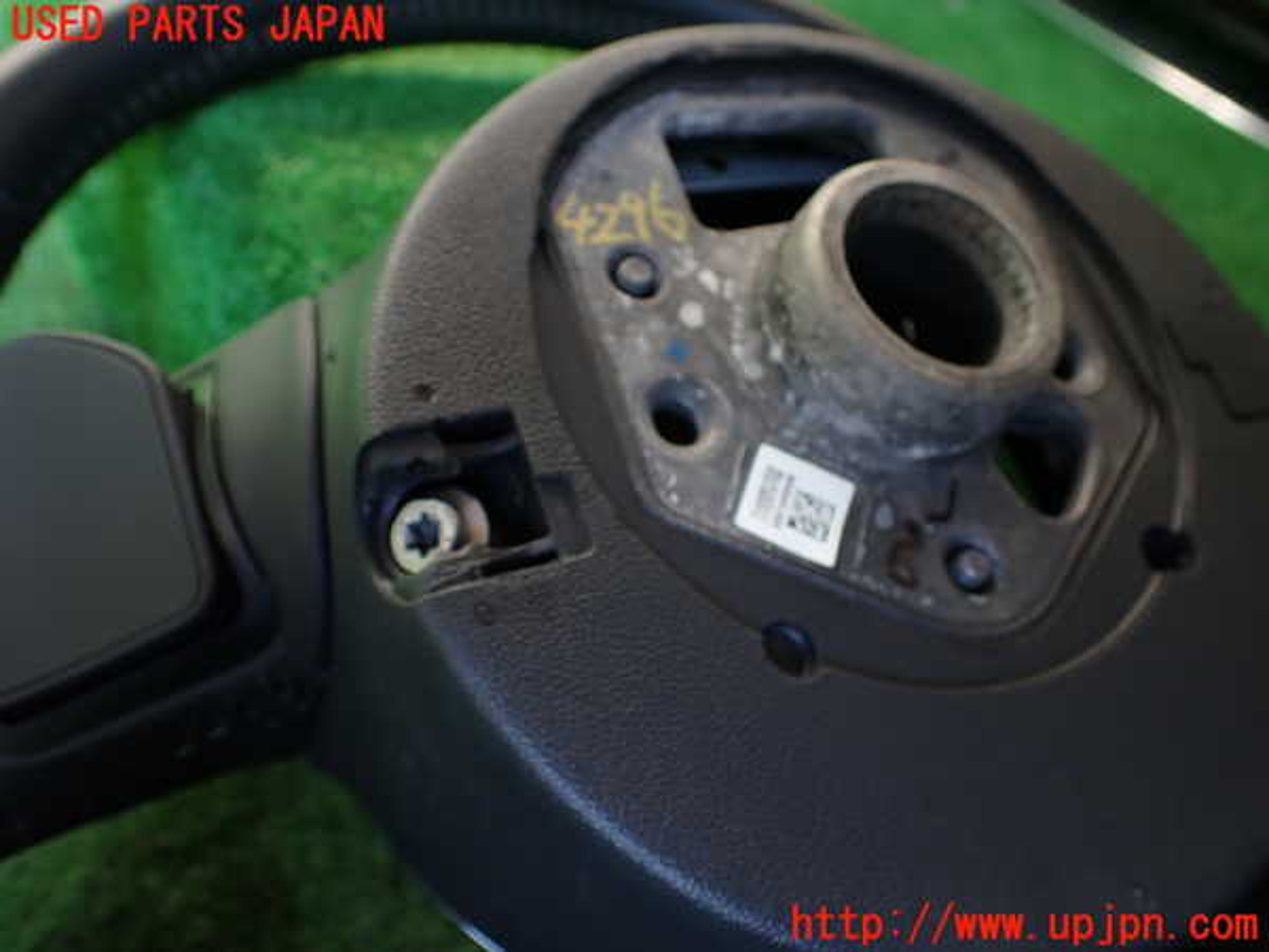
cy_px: 476
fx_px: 1100
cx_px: 634
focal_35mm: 30
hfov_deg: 60.0
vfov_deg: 46.8
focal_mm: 5.4
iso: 125
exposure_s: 1/125
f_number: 2.3
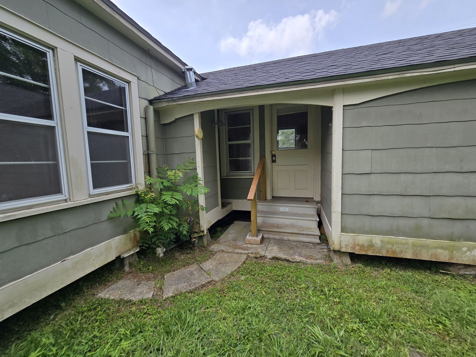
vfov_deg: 89.9
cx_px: 238
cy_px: 178
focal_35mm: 13
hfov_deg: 106.2
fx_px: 179
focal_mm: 2.2
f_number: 2.2
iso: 50
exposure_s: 1/1286
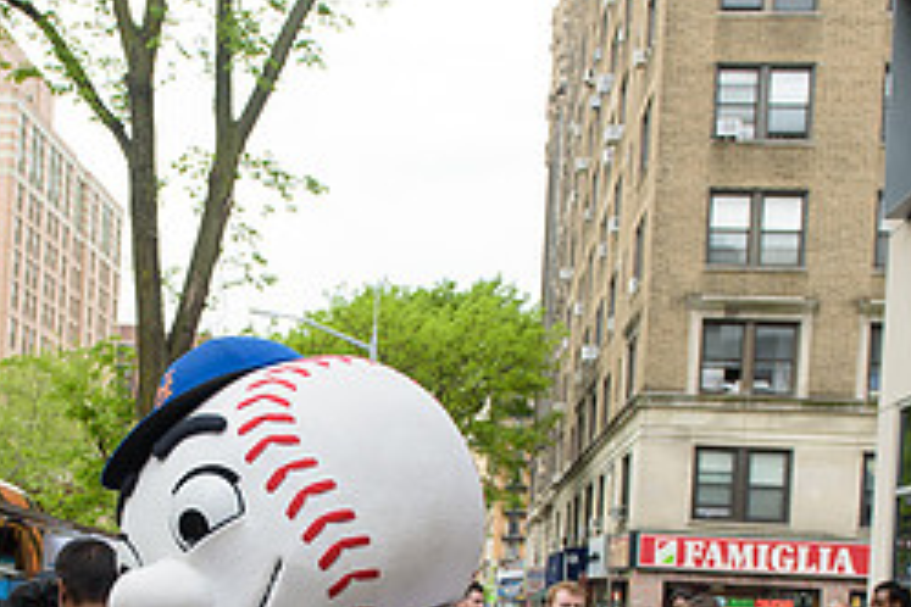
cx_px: 278
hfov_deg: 35.2
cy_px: 598
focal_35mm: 56
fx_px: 1417
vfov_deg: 23.3
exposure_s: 1/250
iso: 200
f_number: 4
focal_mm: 24
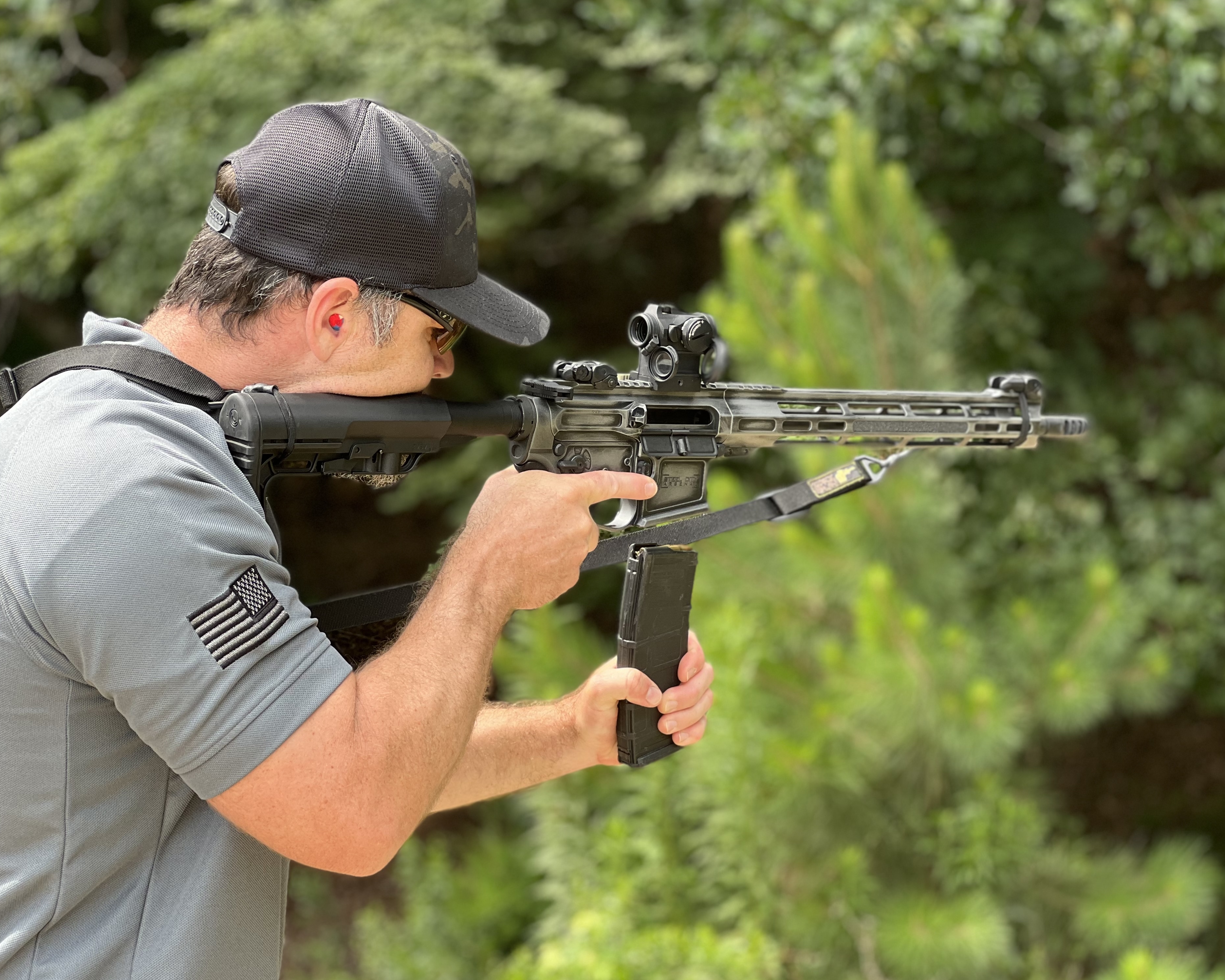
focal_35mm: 81
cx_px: 588
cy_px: 493
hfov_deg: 23.6
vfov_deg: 18.9
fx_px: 2937
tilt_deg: -10.9
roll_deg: -0.2
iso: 40
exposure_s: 1/121
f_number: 2.8
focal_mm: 9
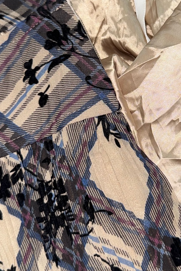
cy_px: 100
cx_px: 157
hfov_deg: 22.5
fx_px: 445
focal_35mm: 59
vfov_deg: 33.7
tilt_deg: -75.4
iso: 64
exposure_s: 1/68
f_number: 1.78
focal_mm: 6.76
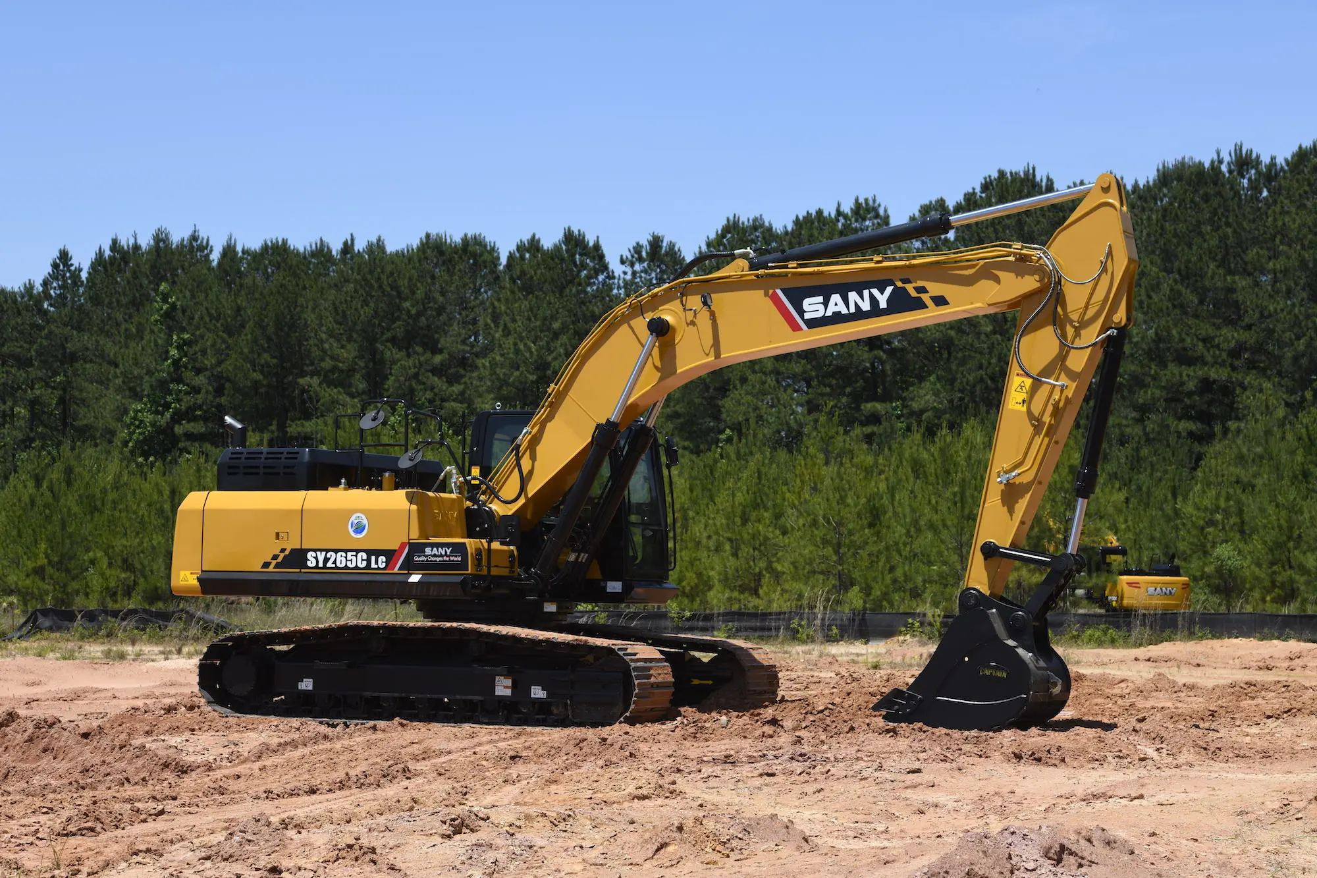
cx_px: 658
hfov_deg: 24.8
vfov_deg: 16.6
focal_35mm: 82
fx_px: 2999
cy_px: 439
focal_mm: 82
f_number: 9
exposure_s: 1/200
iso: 100
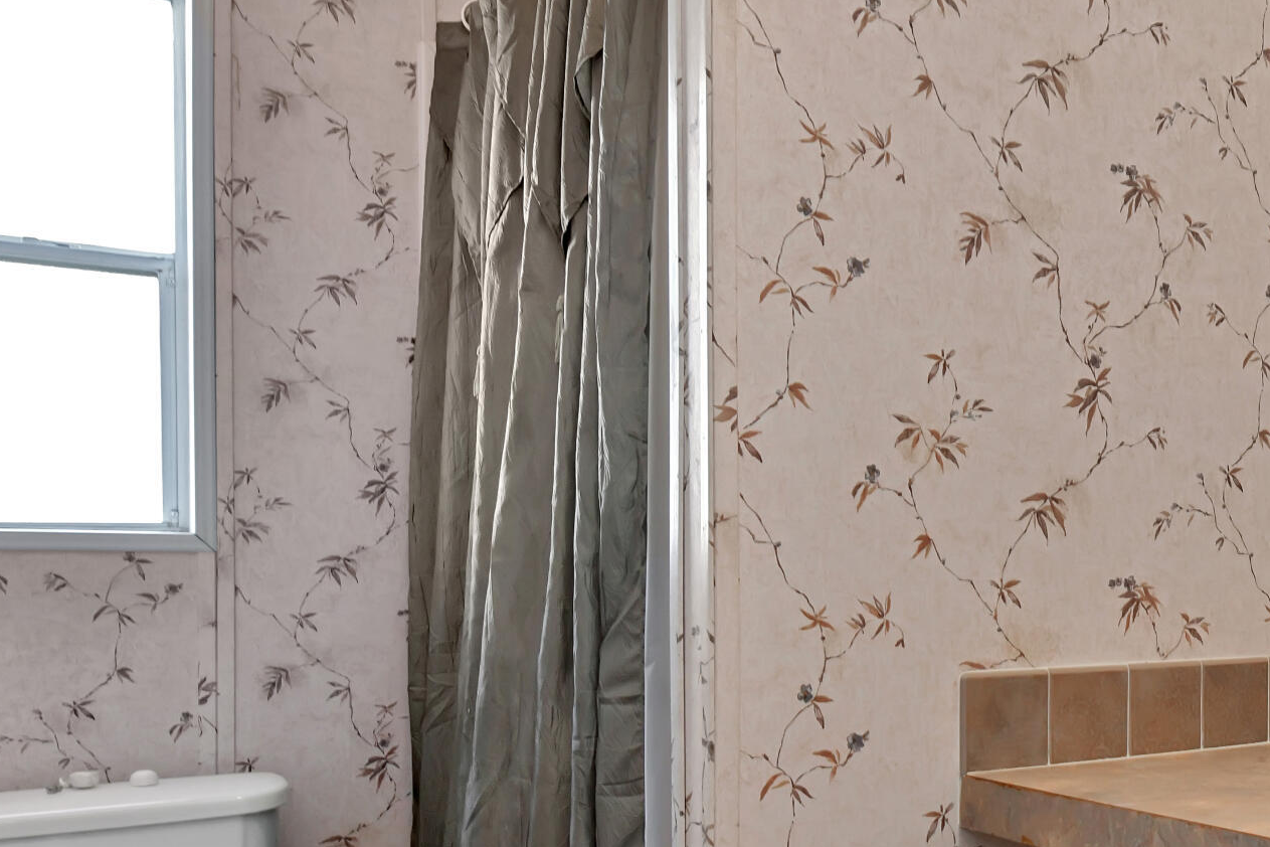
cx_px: 1197
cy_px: 560
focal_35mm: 38
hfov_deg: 44.9
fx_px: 1340
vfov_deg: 34.7
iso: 800
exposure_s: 1/30
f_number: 8
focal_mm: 16
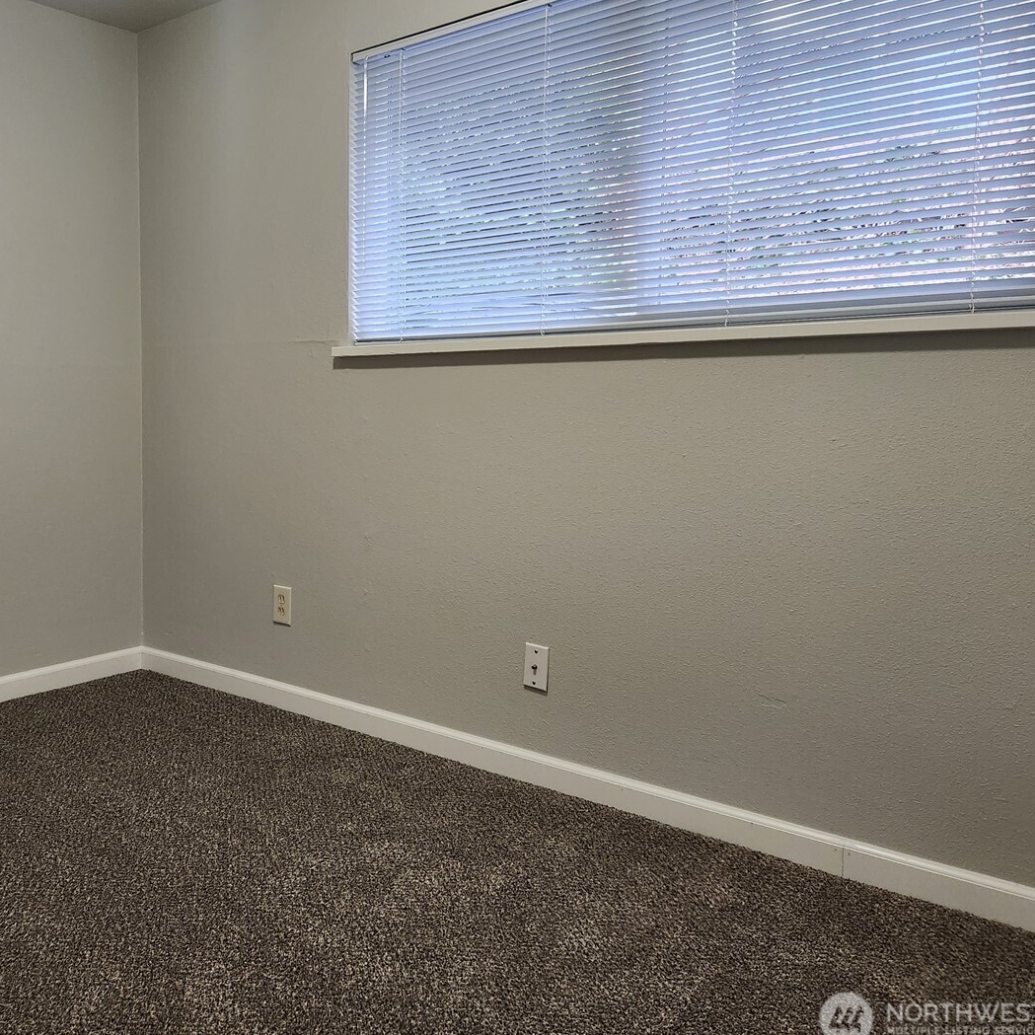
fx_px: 1049
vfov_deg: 52.4
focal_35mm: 31
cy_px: 467
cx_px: 286
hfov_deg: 50.8
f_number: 1.8
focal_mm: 5.4
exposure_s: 1/120
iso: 400
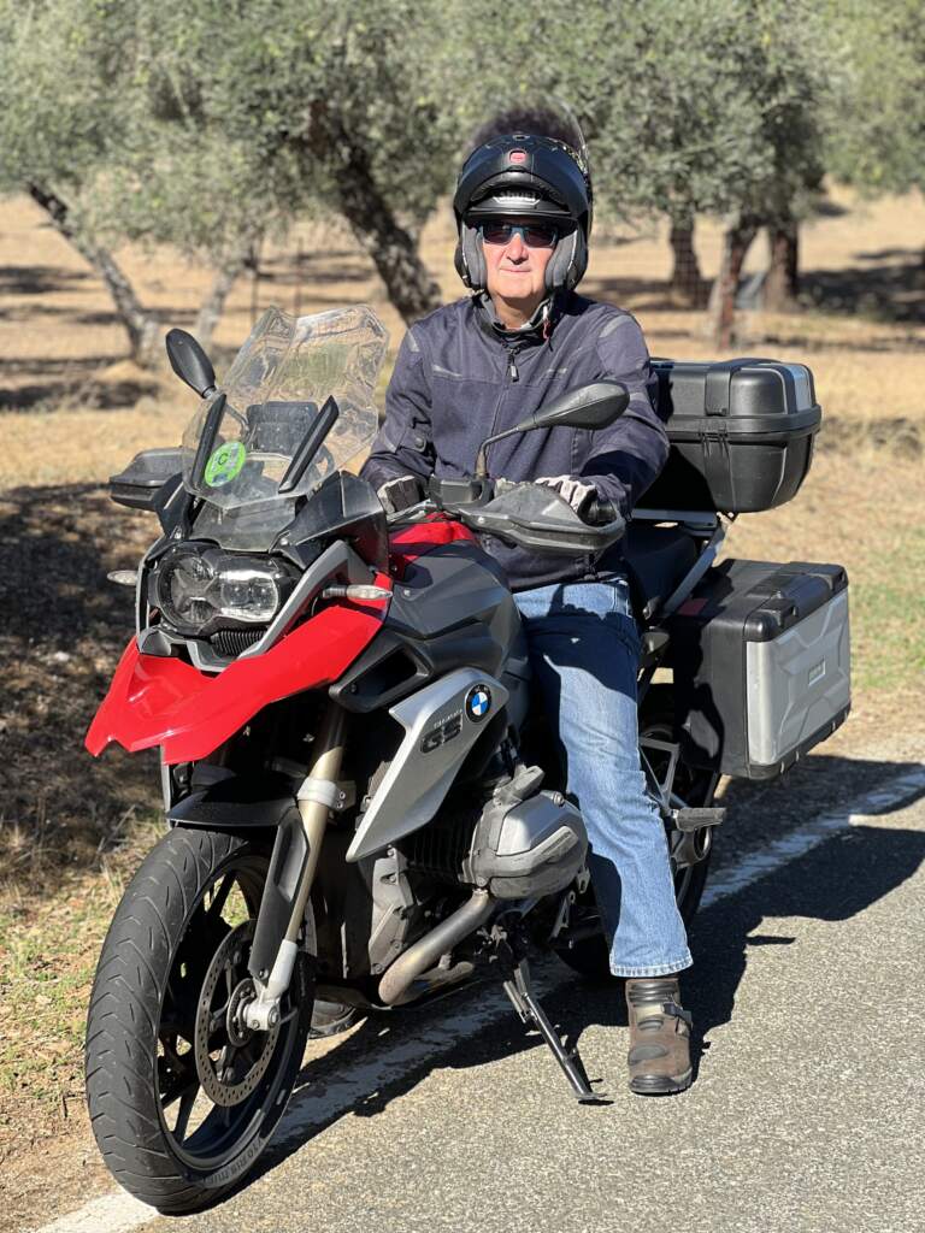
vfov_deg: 25.3
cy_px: 616
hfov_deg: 19.1
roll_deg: +0.3
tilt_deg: -7.0
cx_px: 462
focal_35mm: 77
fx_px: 2743
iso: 32
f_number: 2.8
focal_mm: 9
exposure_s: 1/386
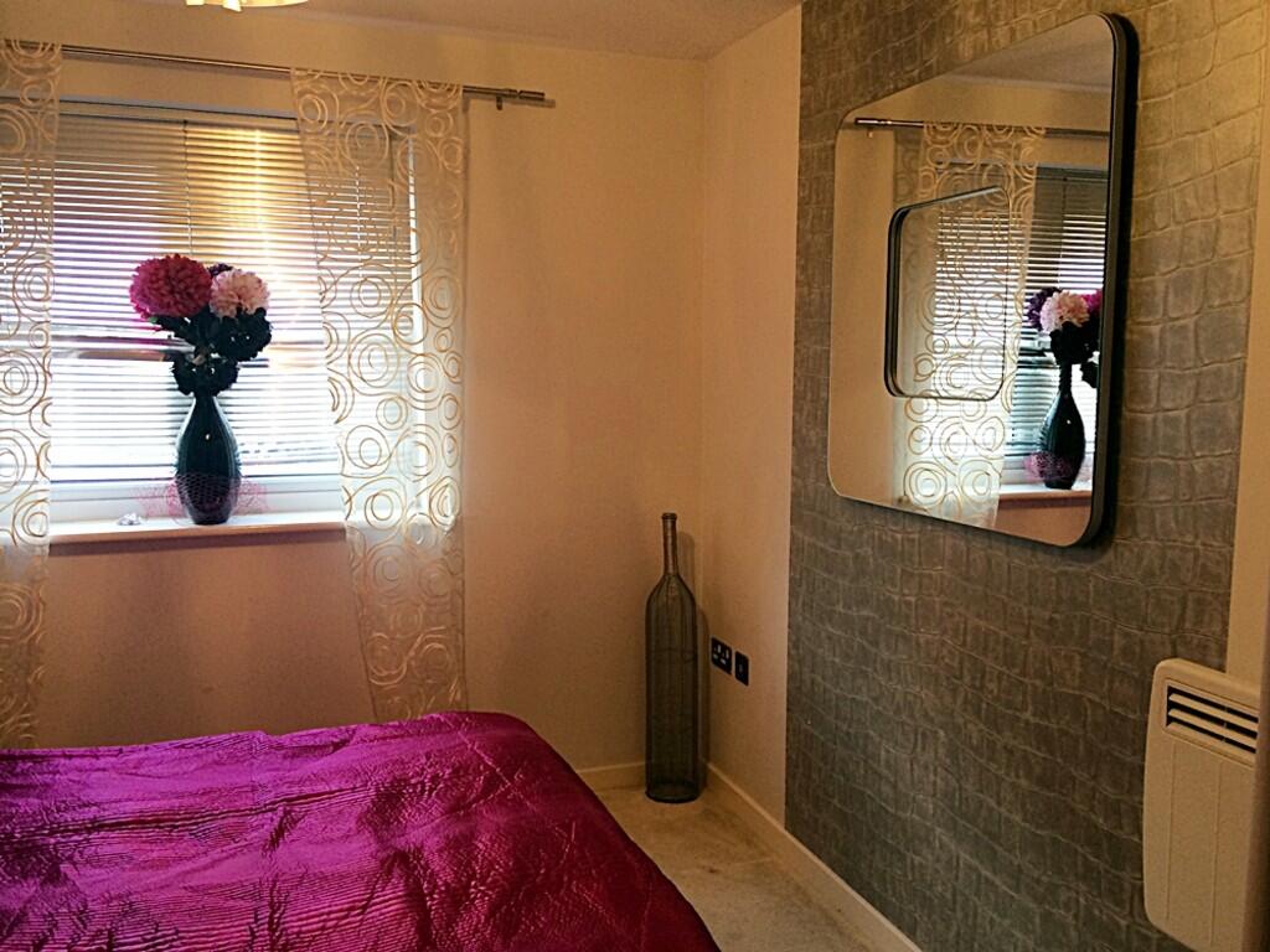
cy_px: 476
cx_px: 635
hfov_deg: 60.0
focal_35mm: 30
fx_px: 1101
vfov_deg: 46.8
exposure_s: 1/30
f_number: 2.2
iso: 80
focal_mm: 4.12
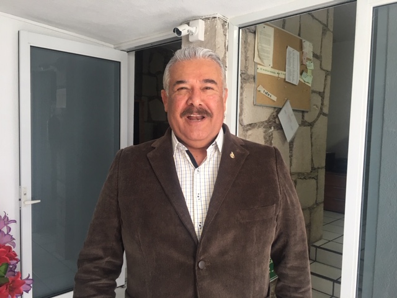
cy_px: 149
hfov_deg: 61.7
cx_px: 198
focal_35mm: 29
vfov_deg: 48.2
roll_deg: -0.3
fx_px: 333
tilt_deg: -4.4
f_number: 2.2
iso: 40
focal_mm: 4.15
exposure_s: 1/30
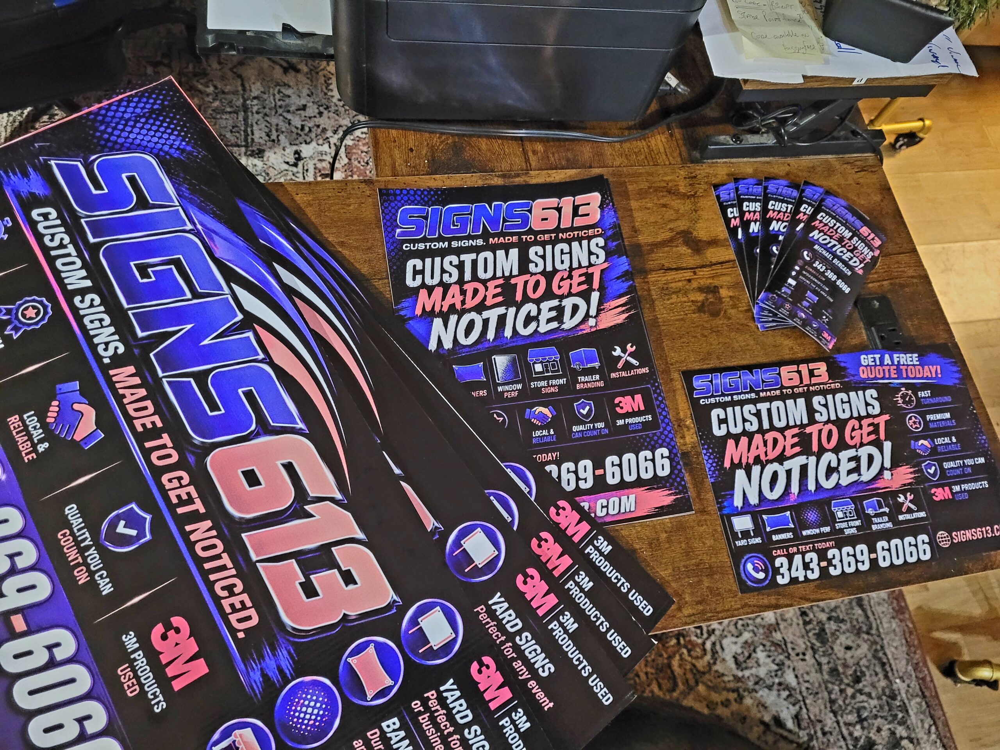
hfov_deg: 67.3
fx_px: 751
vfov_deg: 53.1
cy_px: 375
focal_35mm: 26
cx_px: 500
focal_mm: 5.4
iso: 1000
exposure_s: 1/24
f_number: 1.8
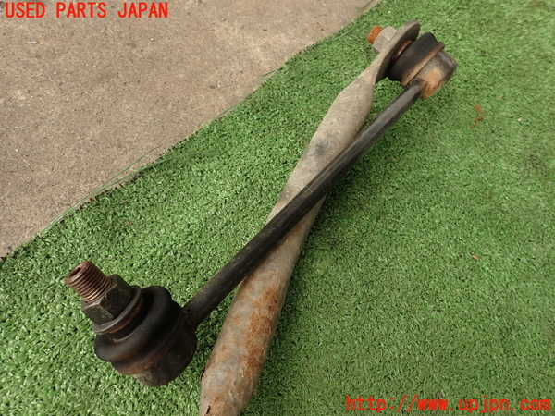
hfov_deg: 69.4
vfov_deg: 54.9
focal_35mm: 25
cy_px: 208
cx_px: 278
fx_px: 401
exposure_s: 1/200
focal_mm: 4.5
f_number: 2.8
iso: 100
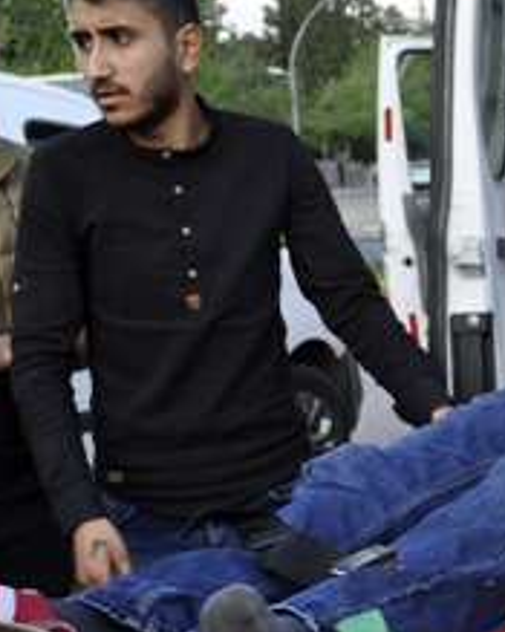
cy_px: 436
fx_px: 1720
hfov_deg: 15.4
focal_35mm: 92
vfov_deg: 20.7
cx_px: 768
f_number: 7.1
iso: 200
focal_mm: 22
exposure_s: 1/200
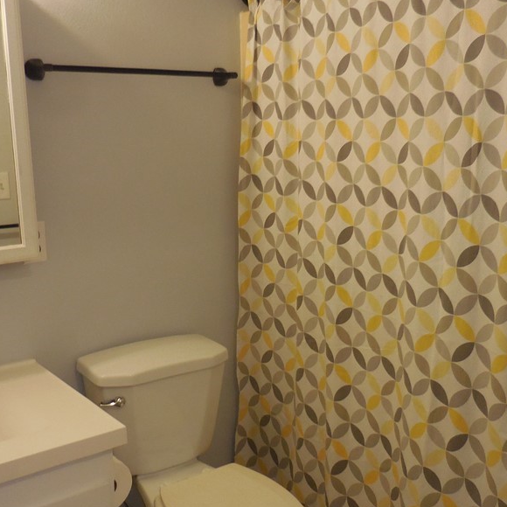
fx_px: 646
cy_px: 264
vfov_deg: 42.8
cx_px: 219
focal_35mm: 39
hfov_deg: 42.7
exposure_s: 1/30
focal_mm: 4.5
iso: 280
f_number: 3.3
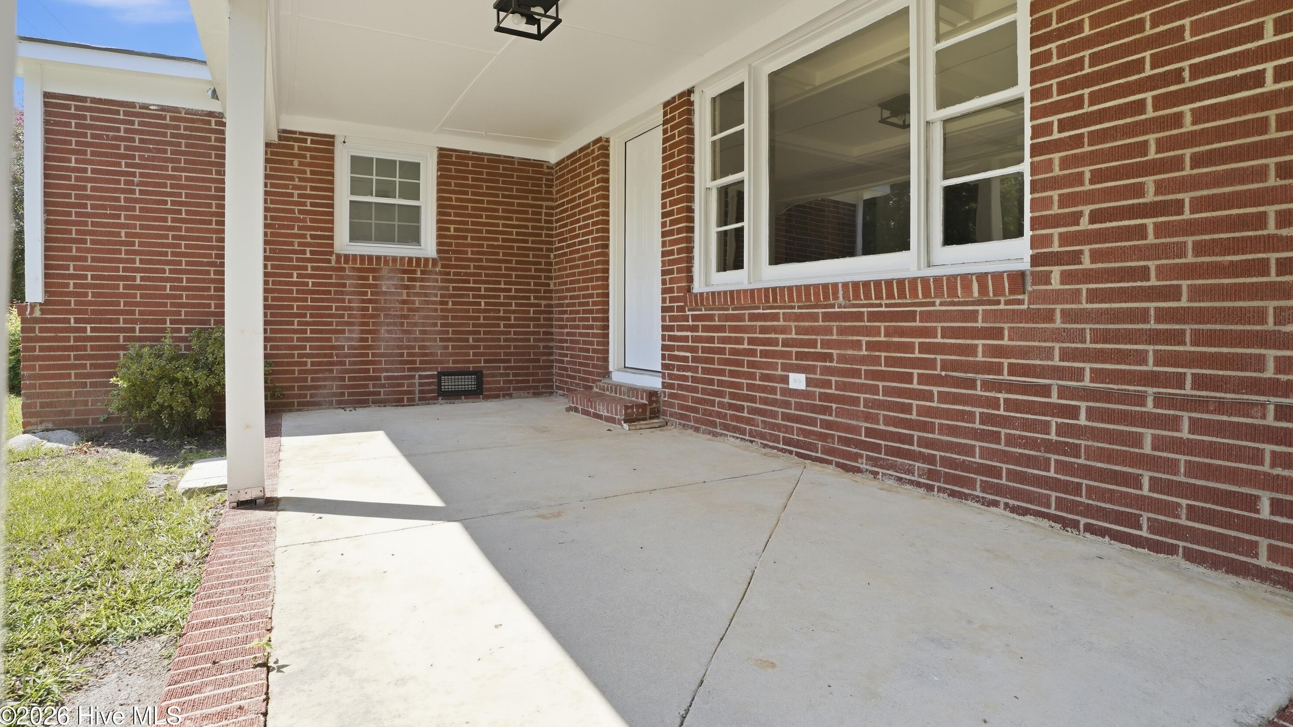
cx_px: 651
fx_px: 616
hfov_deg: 92.8
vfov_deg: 60.9
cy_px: 319
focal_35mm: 18
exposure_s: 1/320
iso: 400
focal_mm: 16.9
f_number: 8
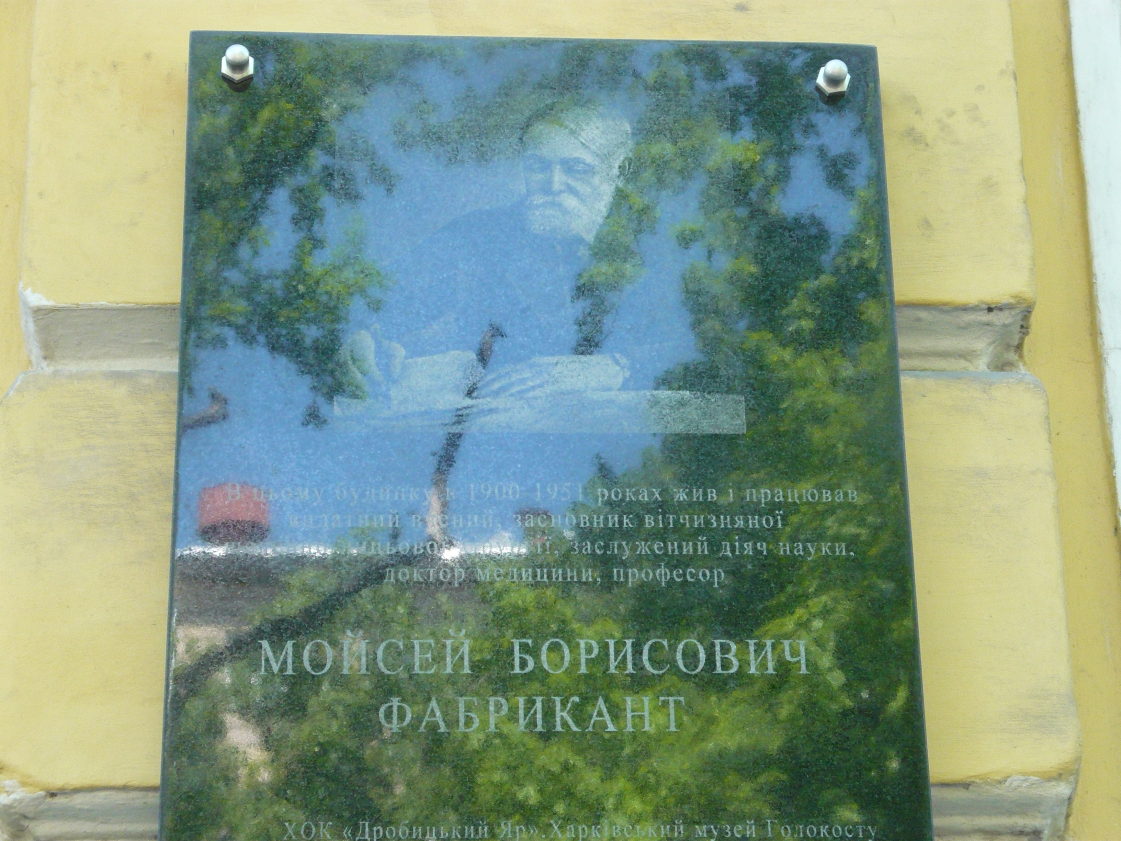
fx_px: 3238
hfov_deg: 19.6
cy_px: 420
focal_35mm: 100
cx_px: 560
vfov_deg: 14.8
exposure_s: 1/100
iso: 400
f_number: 5.1
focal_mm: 16.5
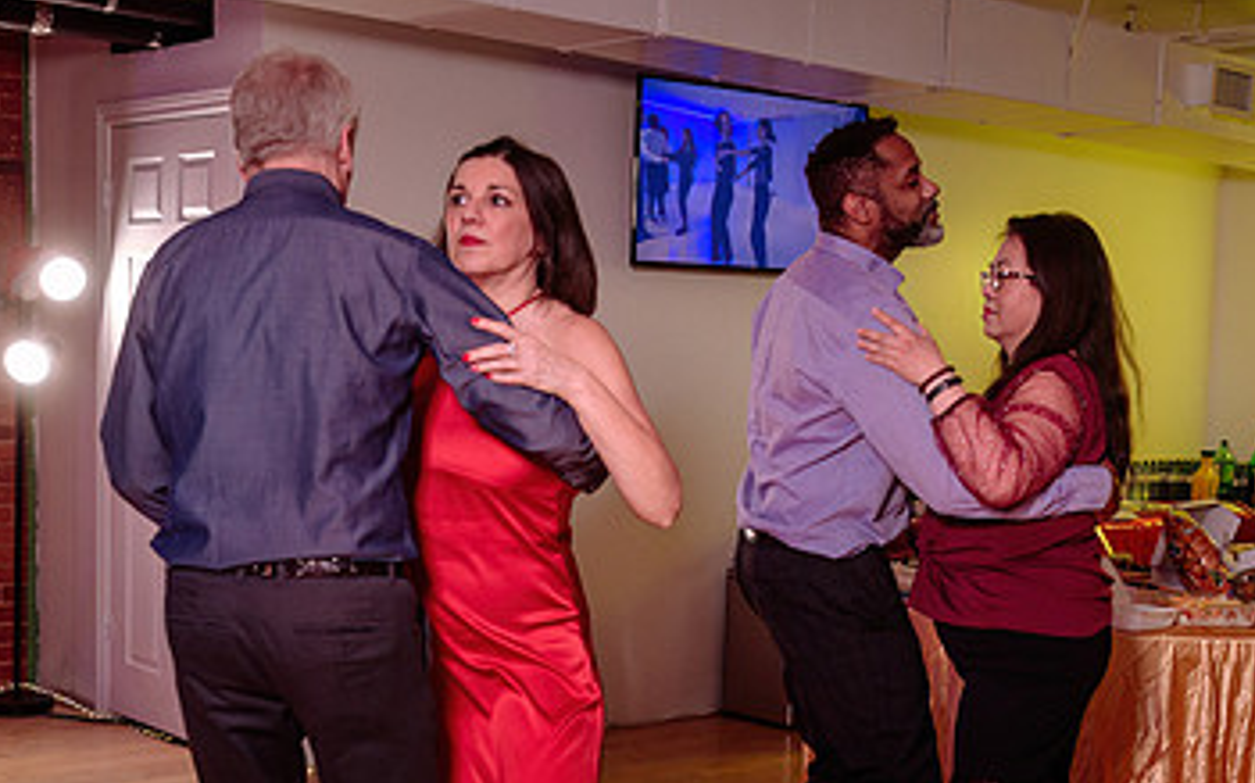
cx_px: 732
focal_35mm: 58
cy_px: 554
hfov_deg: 35.0
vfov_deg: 22.2
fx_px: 1983
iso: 1000
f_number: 3.5
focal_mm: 27
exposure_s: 1/125
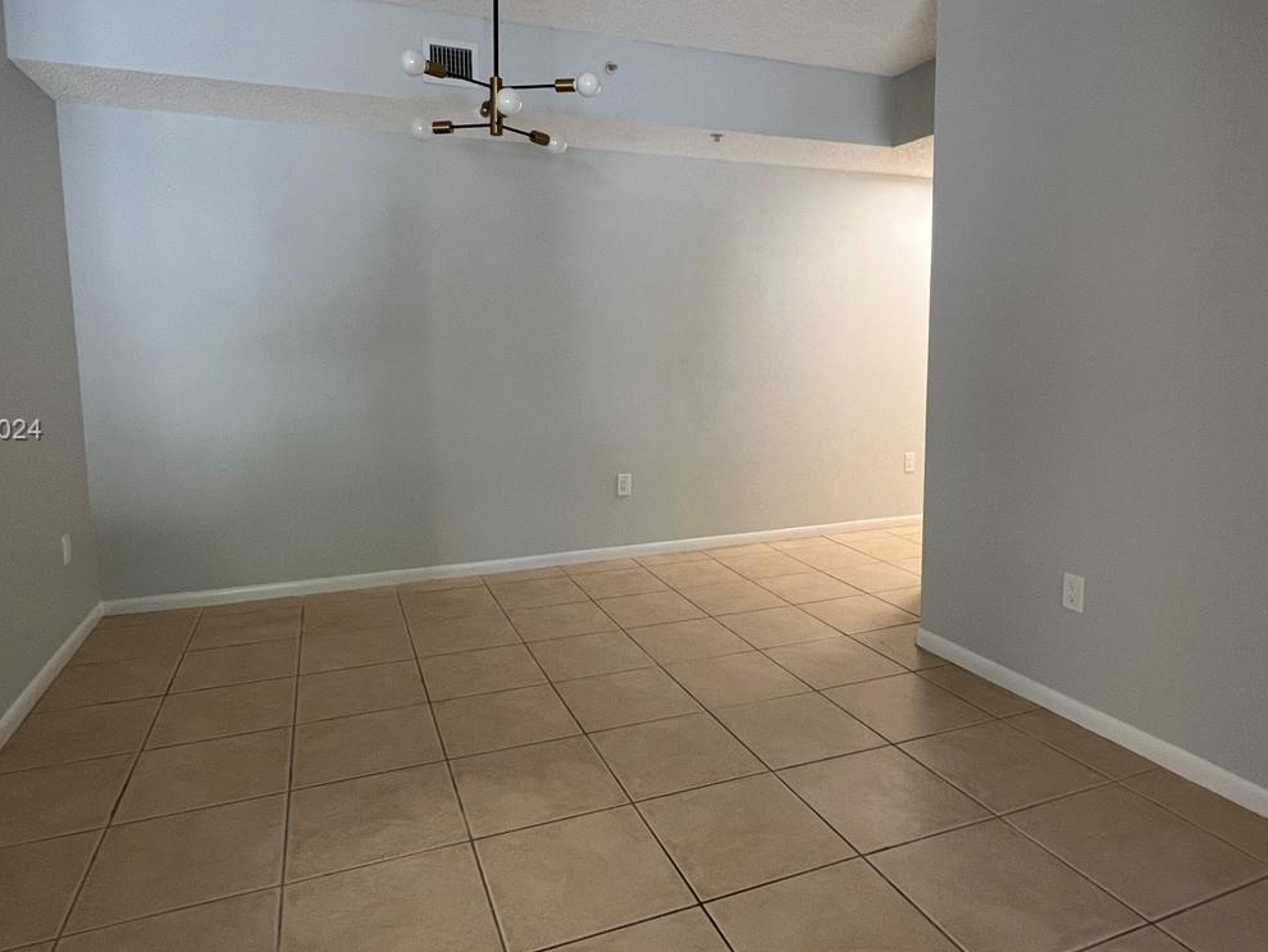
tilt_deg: -6.2
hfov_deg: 78.9
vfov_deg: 63.3
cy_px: 432
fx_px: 769
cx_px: 657
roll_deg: +0.5
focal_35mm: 21
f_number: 1.8
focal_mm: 1.57
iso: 125
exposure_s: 1/60
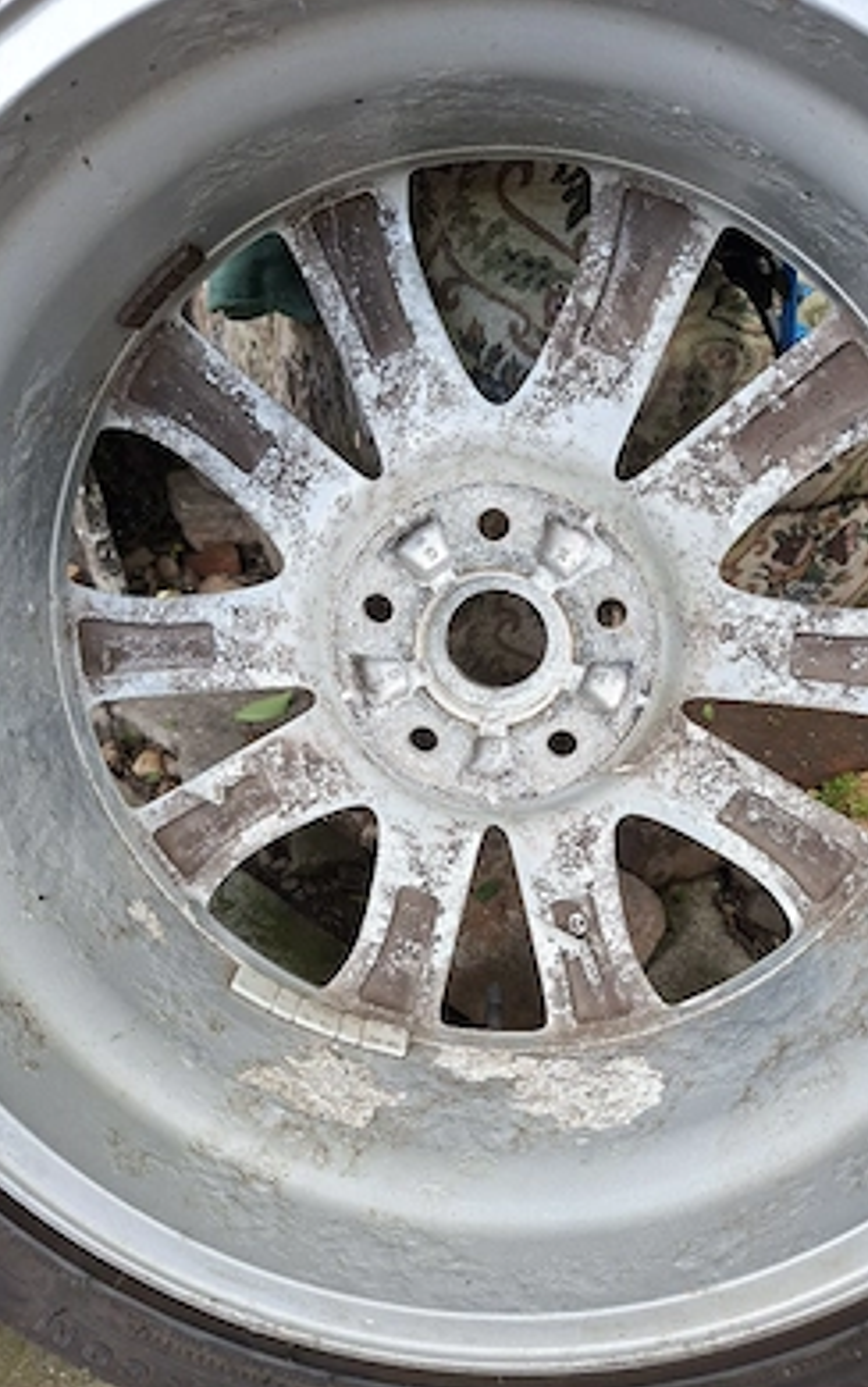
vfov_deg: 72.5
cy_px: 701
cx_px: 484
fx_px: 946
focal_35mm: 25
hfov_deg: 49.2
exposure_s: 1/100
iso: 125
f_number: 1.8
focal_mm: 5.54
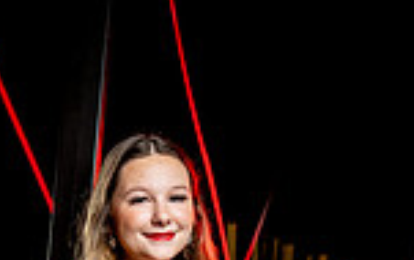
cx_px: 66
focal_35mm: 106
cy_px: 610
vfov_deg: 10.7
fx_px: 1198
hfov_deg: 19.3
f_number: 4.5
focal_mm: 35
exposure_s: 1/250
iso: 400
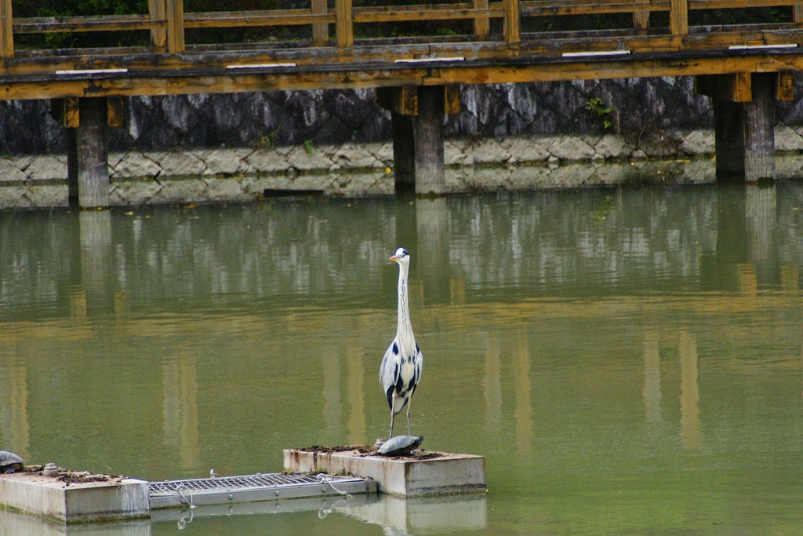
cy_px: 268
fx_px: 7027
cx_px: 402
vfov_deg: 4.4
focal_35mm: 315
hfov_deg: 6.5
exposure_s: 1/500
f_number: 9
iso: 1600
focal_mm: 210
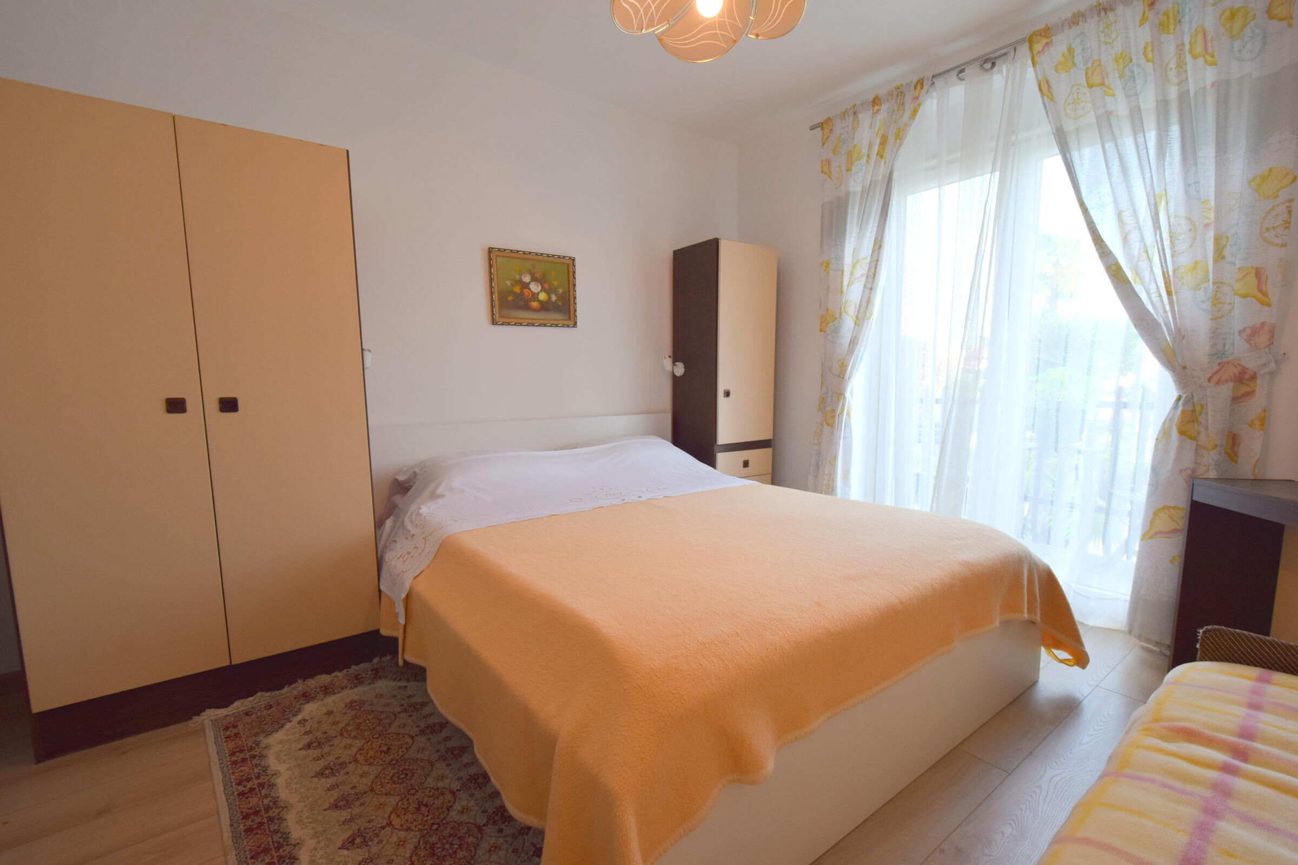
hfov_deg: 100.4
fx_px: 541
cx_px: 649
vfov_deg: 77.3
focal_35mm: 15
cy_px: 432
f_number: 5
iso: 400
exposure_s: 1/100
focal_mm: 10
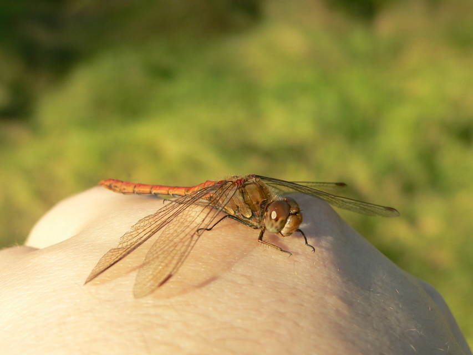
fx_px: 998
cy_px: 178
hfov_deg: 26.7
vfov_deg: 20.2
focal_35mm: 73
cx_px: 236
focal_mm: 12.1
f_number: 4
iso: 80
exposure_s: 1/320
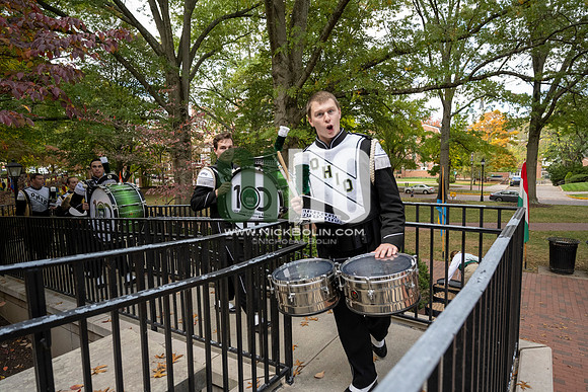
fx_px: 335
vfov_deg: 60.7
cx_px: 294
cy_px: 196
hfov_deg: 82.6
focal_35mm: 20
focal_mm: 20.5
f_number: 4
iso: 1000
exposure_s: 1/1000
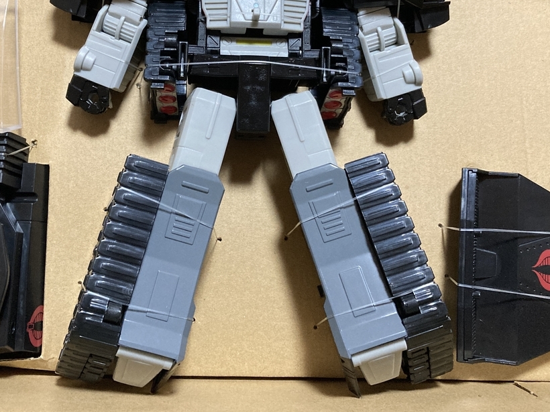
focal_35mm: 41
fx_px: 651
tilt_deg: -80.0
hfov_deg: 45.7
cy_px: 113
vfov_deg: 34.5
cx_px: 239
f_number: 1.8
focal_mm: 3.99
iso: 320
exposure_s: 1/44
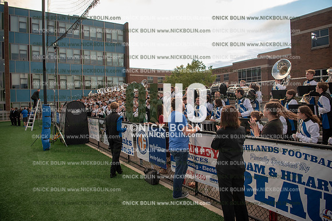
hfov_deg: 73.7
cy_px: 110
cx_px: 166
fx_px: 221
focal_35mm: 24
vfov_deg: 53.2
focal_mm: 24
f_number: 3.2
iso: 800
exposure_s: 1/400
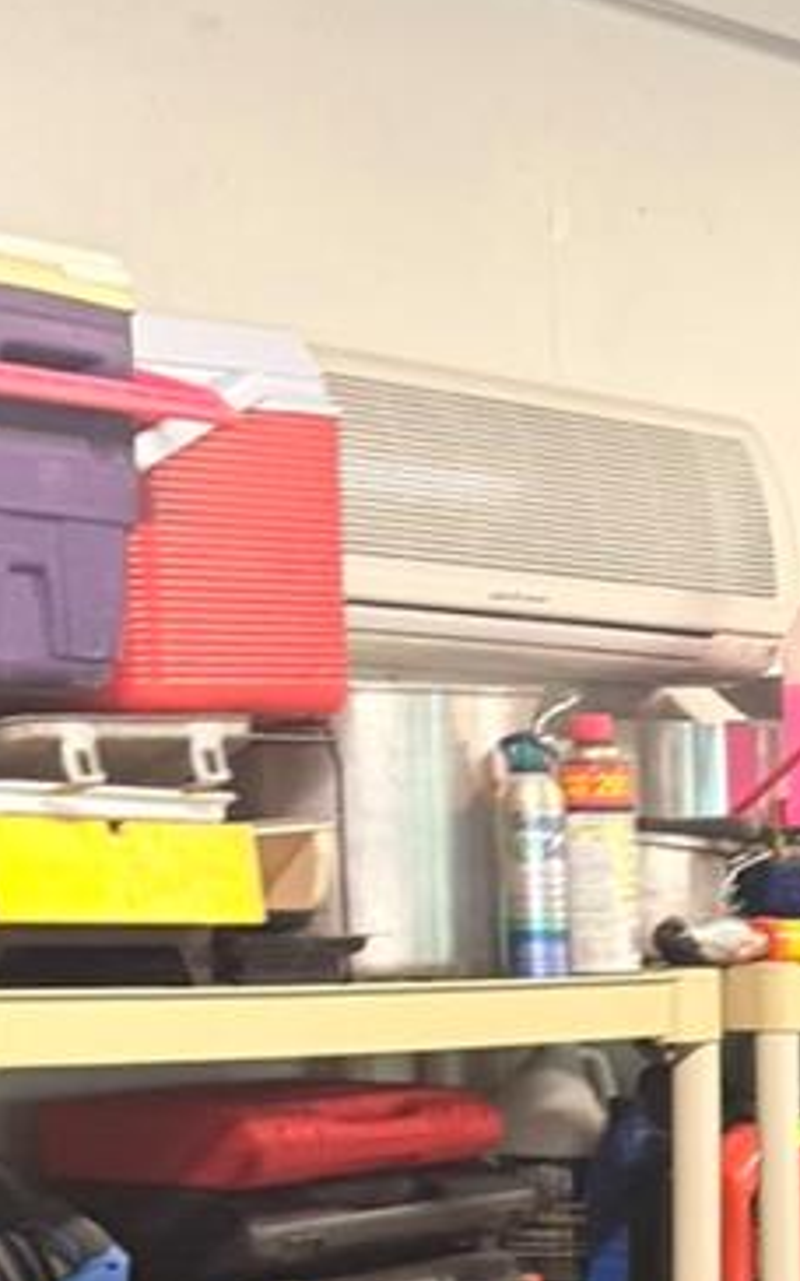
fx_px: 3734
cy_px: 1274
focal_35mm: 107
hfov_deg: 10.8
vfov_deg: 18.9
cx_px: 1779
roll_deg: +0.0
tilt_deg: -3.9
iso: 250
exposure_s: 1/60
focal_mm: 6.76
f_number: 1.78
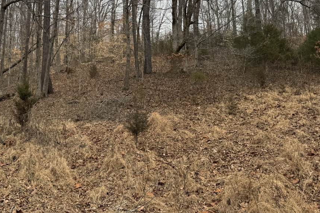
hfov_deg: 51.4
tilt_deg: +13.7
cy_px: 37
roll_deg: +0.4
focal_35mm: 37
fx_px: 329
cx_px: 120
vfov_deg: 34.6
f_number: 1.78
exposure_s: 1/433
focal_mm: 6.76
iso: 80
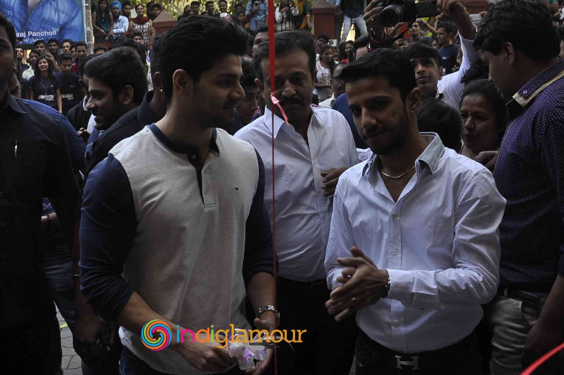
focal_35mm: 54
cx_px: 223
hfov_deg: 36.8
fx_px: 845
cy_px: 223
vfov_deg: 25.0
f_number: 5.6
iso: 400
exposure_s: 1/200
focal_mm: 24
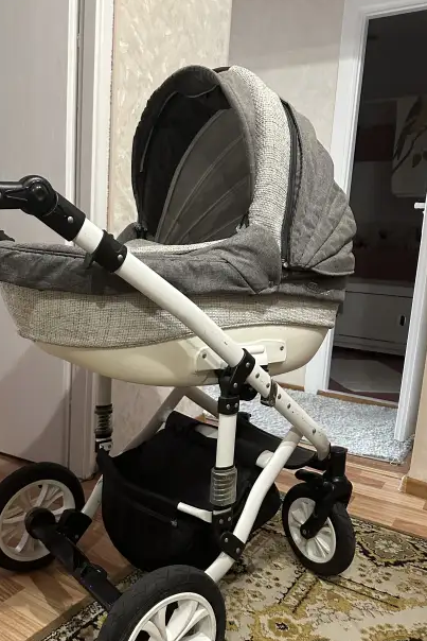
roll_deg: -3.3
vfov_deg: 60.2
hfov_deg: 41.7
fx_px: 551
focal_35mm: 31
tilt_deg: -10.2
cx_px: 137
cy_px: 337
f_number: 1.78
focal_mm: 6.86
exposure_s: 1/50
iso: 800
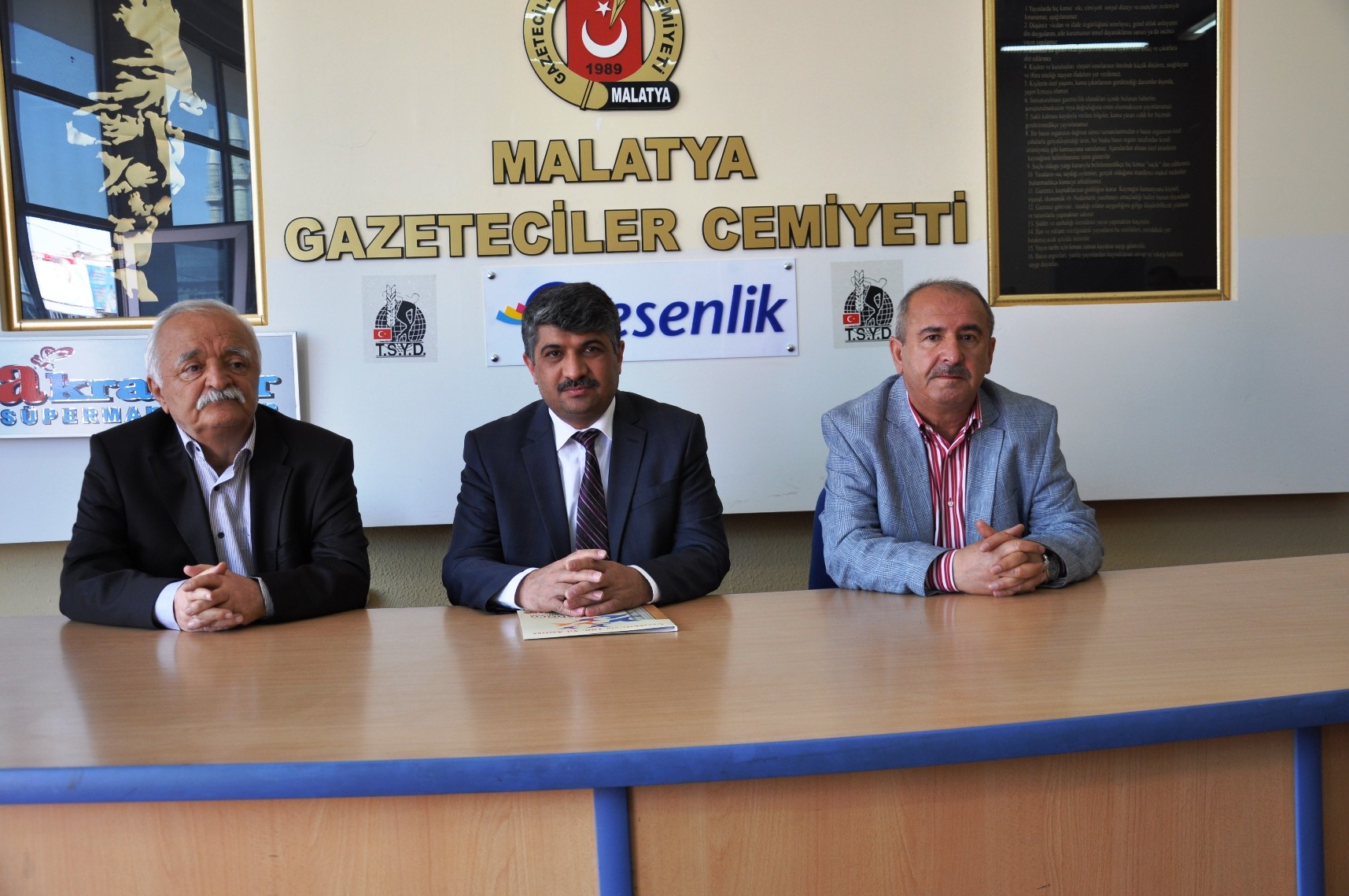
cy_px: 448
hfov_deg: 53.2
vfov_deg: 36.8
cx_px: 674
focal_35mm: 36
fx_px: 1347
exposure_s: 1/60
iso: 400
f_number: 4
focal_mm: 24
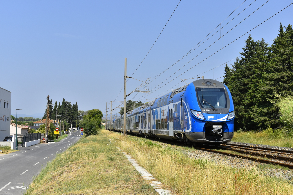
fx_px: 427
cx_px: 146
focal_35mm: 52
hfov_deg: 37.9
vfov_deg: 25.8
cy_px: 98
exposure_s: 1/640
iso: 200
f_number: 8
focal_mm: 35
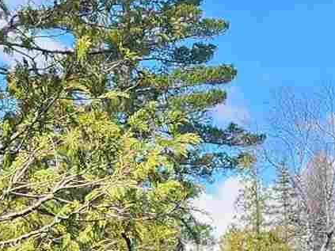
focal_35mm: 167
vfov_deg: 8.3
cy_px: 555
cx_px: 282
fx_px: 1616
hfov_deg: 11.8
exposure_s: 1/420
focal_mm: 6.4
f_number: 1.8
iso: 12
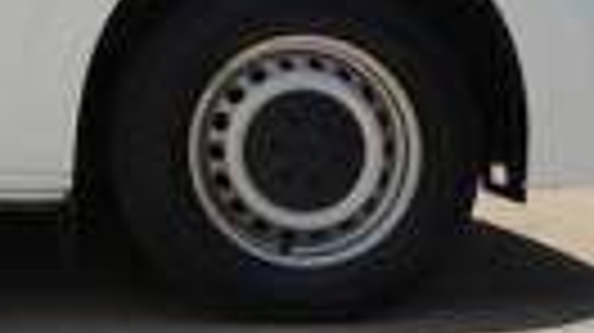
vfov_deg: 6.3
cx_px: -554
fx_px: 2959
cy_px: -320
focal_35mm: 188
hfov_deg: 10.6
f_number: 4.5
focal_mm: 37
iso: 100
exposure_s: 1/400
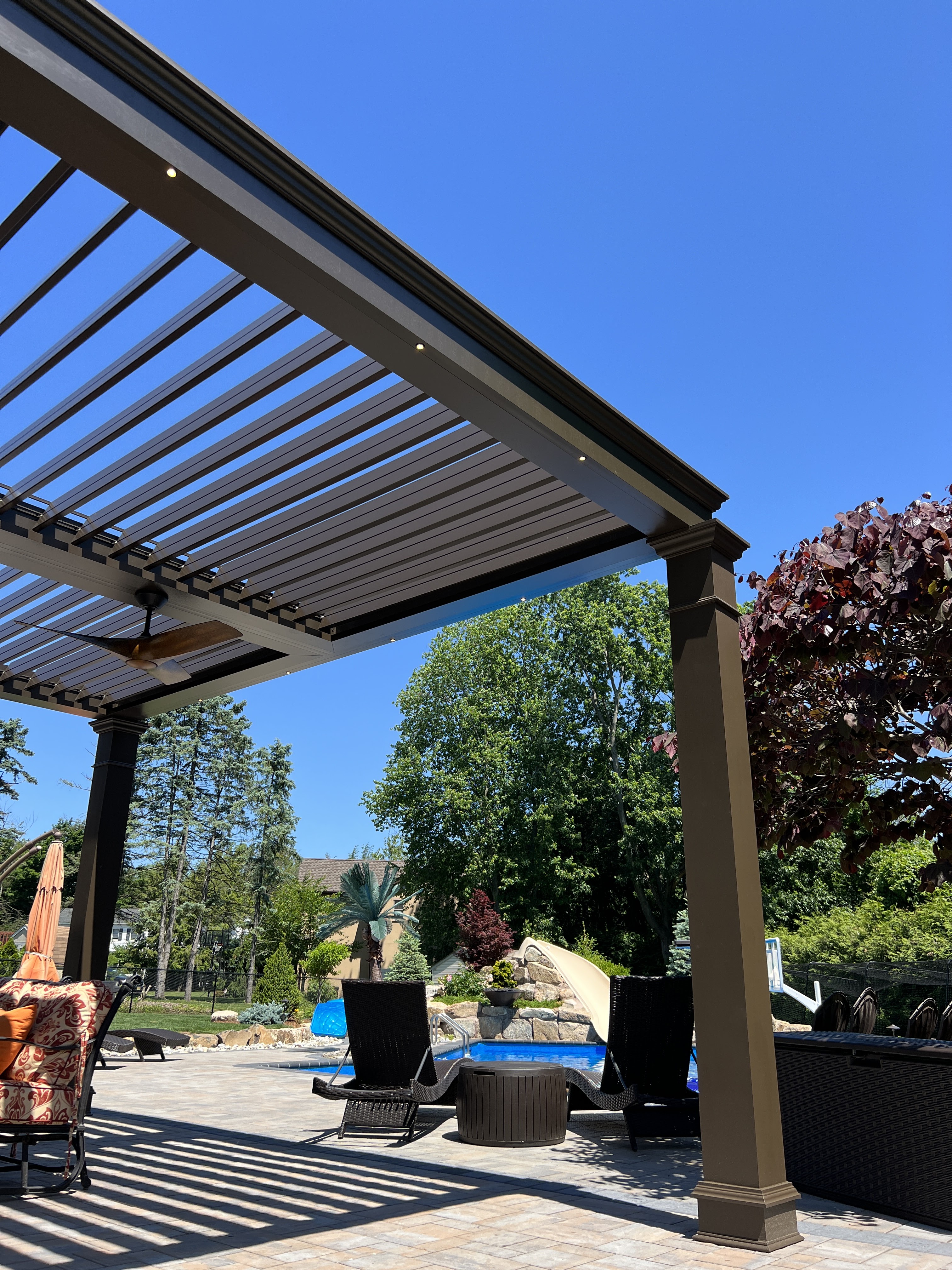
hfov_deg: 53.1
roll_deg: -1.9
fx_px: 953
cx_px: 476
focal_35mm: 26
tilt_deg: +19.0
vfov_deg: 67.3
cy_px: 635
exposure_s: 1/1934
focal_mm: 5.7
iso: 50
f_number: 1.5
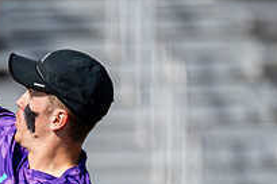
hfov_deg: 1.2
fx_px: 13052
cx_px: -115
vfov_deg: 0.8
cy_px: 472
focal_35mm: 1699
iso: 100
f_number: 3.2
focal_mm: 300
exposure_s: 1/2500
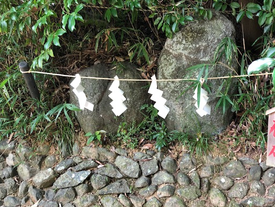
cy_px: 106
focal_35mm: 35
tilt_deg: -6.7
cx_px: 168
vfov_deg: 40.7
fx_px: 278
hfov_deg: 52.2
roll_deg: -1.5
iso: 25
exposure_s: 1/30
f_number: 1.8
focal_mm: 3.99
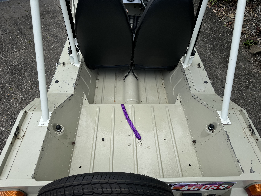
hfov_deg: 71.6
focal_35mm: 24
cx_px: 130
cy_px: 98
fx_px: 181
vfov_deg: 56.8
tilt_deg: -46.9
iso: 80
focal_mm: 6.76
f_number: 1.78
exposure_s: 1/2506
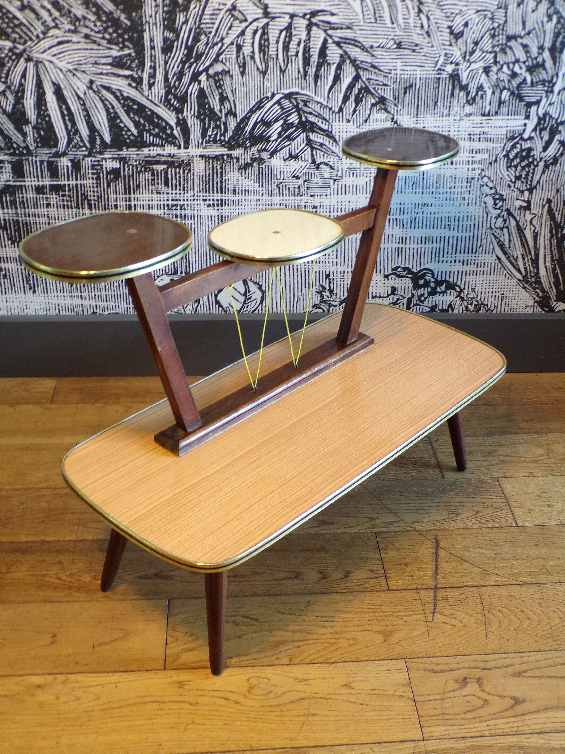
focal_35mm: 37
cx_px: 282
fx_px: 805
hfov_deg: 38.7
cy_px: 377
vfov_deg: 50.1
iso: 258
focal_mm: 6.6
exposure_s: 1/17
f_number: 3.3
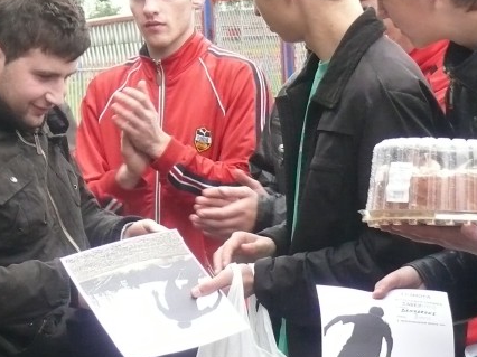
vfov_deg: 6.4
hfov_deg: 8.5
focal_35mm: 233
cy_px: 209
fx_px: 3209
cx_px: 168
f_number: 3.2
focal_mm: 18.4
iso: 400
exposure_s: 1/100
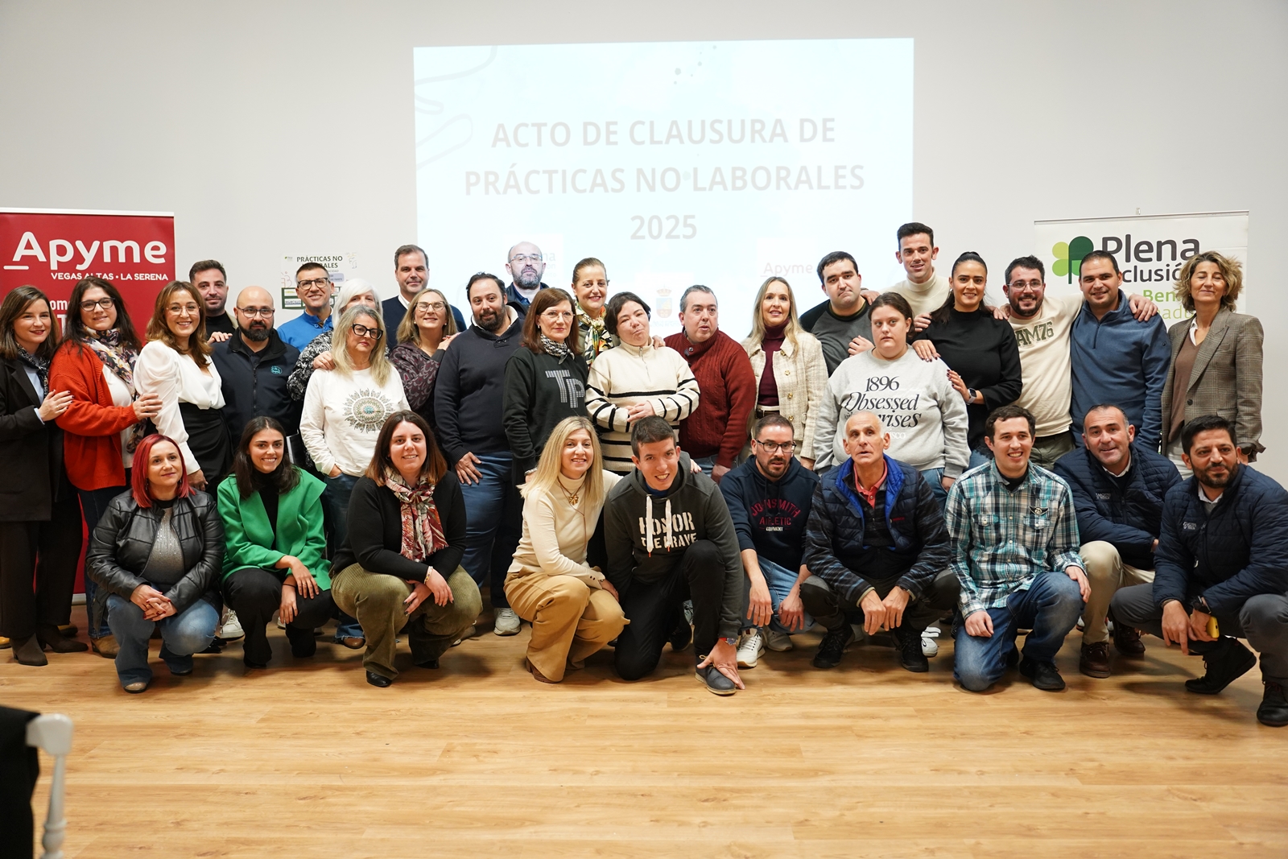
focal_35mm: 31
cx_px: 644
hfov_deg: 60.3
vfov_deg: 42.3
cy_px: 430
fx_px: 1109
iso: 2500
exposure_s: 1/160
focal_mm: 31
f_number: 2.8
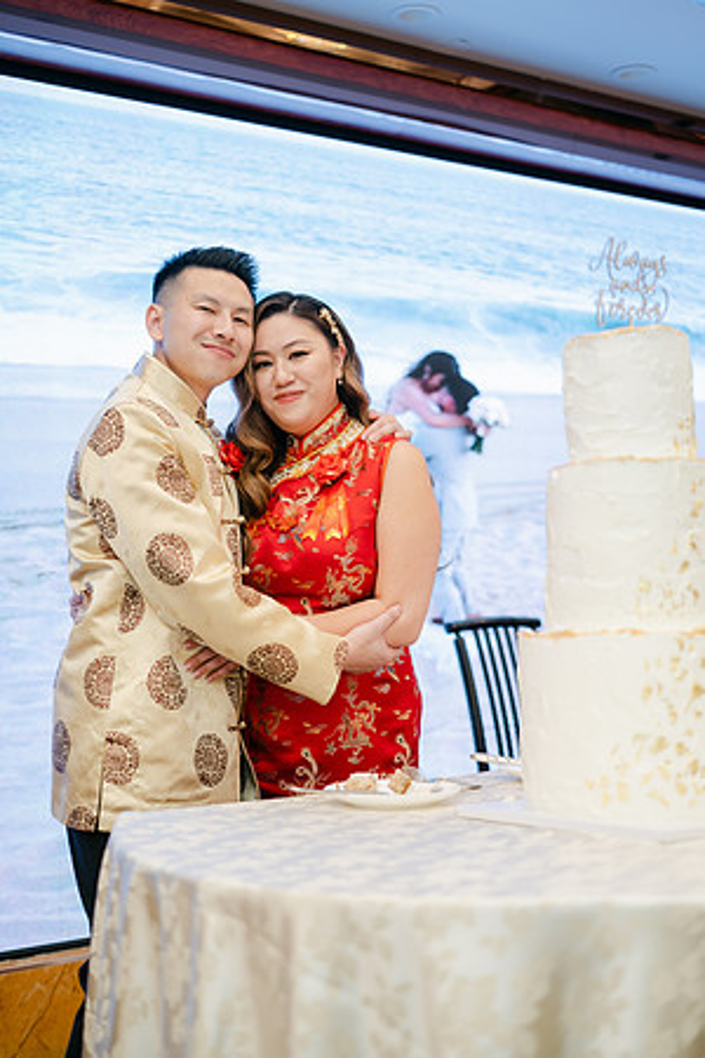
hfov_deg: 27.0
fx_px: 1469
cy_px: 529
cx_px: 352
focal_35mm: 50
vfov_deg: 39.6
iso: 200
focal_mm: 33
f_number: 1.4
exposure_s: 1/125
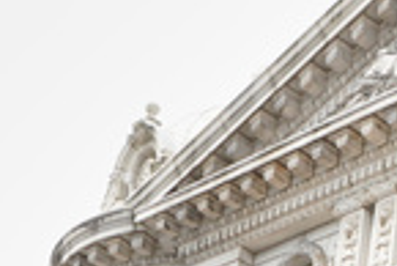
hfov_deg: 11.9
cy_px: 686
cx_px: 457
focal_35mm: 169
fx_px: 1866
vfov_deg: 7.5
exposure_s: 1/320
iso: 100
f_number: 4.5
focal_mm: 16
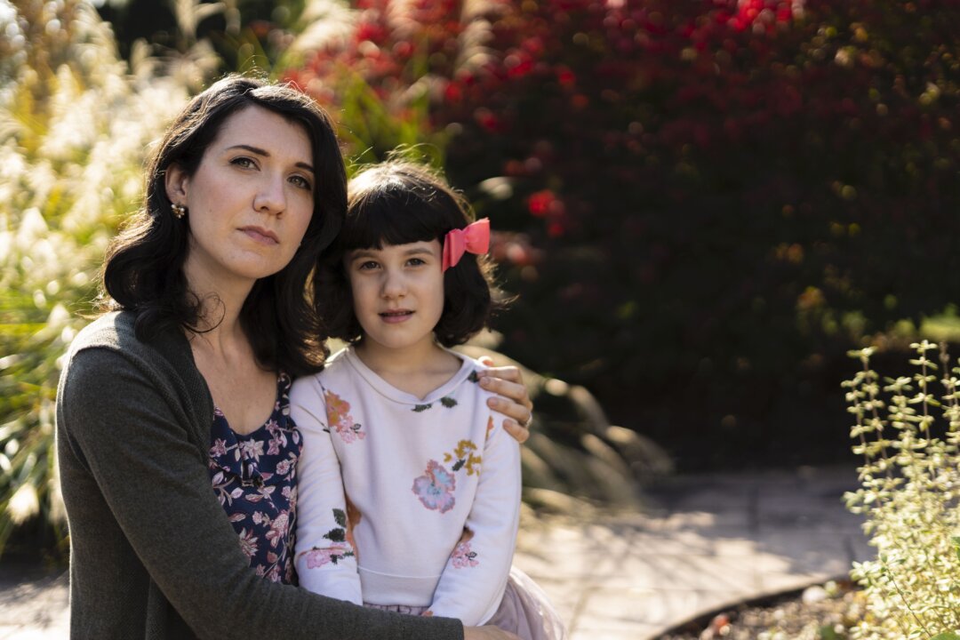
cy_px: 320
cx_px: 480
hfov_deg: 39.6
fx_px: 1333
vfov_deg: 27.0
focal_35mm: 50
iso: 100
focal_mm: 50
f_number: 1.8
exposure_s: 1/3200
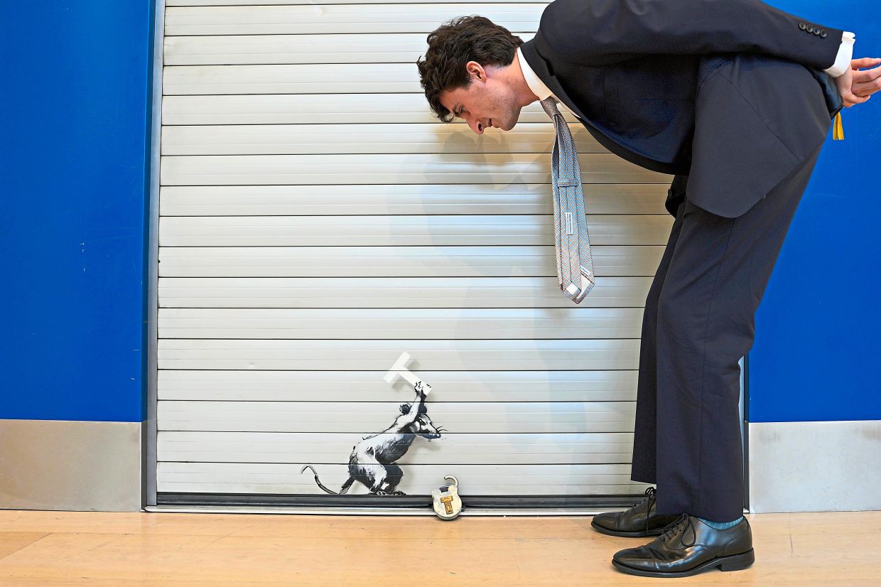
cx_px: 440
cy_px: 294
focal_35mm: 25
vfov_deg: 51.3
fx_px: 612
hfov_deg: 71.5
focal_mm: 25
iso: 400
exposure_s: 1/250
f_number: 2.8
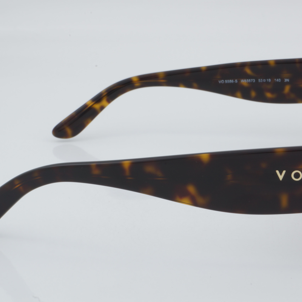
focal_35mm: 96
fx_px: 948
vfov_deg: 18.1
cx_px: 180
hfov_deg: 18.1
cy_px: 151
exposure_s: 1/3
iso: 100
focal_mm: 50
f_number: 32
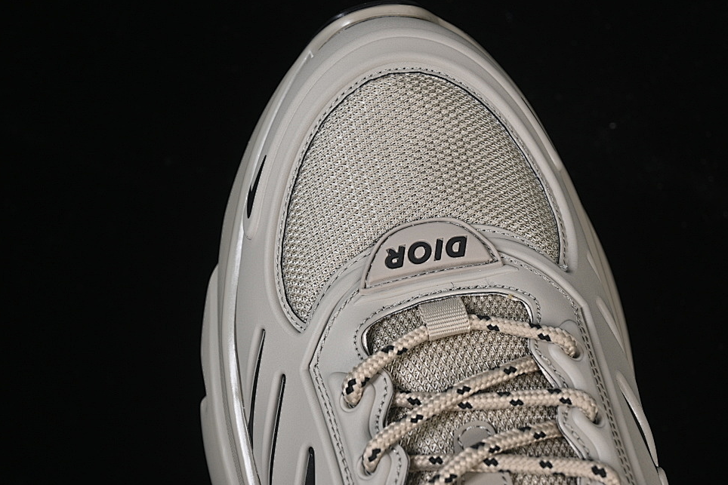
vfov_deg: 16.3
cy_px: 239
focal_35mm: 84
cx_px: 406
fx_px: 1699
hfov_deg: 24.2
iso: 160
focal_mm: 50
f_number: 7.1
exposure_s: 1/60
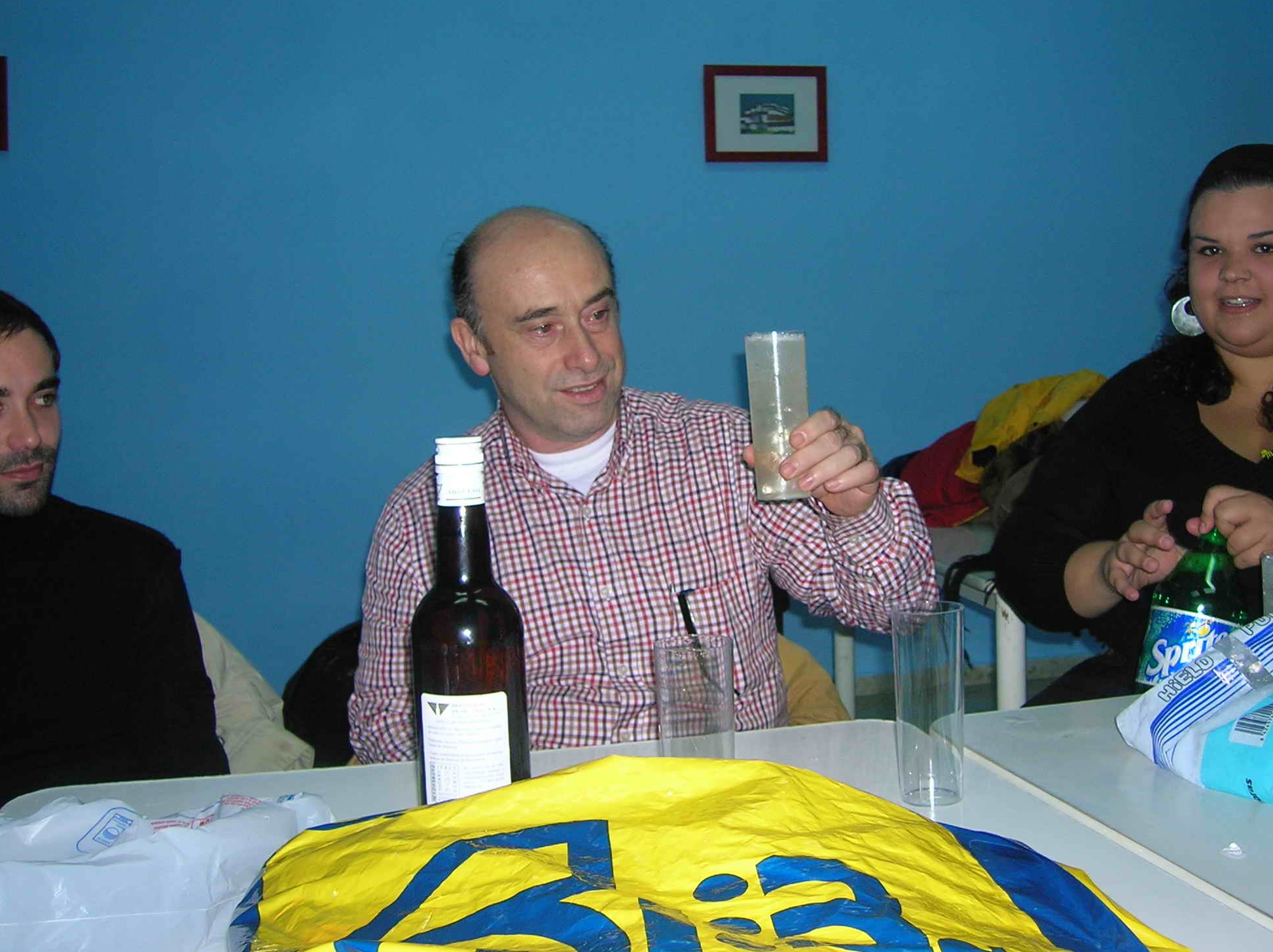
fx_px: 1470
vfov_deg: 35.9
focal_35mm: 40
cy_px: 420
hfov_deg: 46.8
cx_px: 687
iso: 60
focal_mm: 5.7
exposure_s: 1/60.1
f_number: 2.9
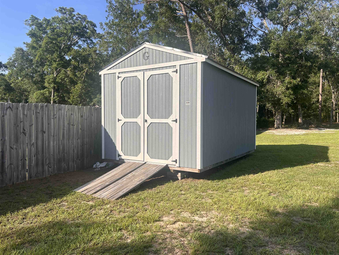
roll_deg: +0.2
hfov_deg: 67.3
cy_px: 128
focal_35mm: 26
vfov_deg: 53.1
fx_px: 255
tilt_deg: -2.2
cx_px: 170
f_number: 1.5
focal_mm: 5.7
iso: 50
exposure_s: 1/3257
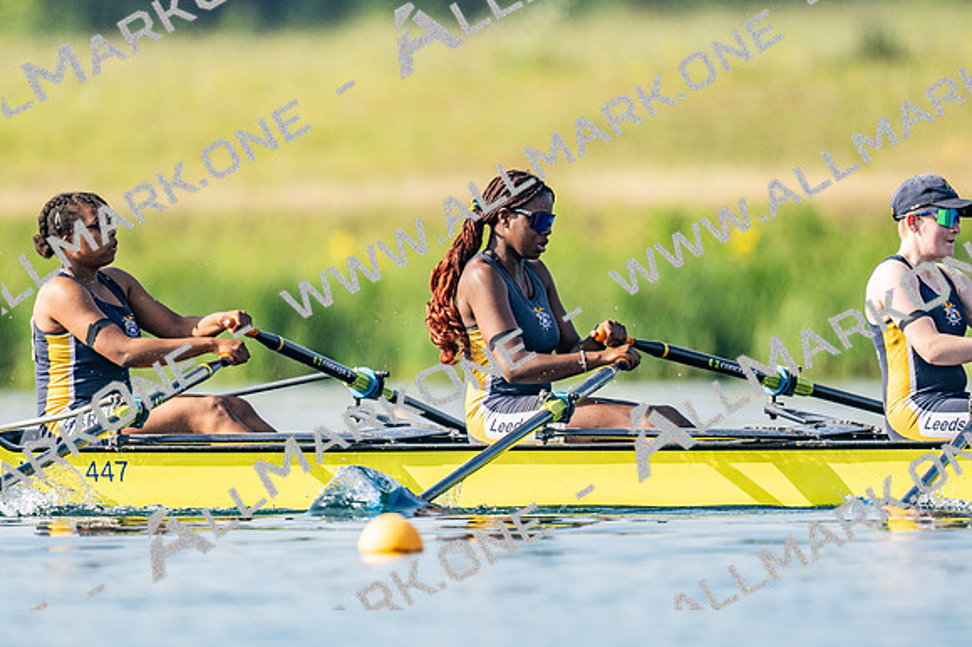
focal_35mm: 900
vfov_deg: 1.5
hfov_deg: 2.3
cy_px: 324
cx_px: 486
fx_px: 24285
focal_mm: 600
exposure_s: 1/2500
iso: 220
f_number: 4
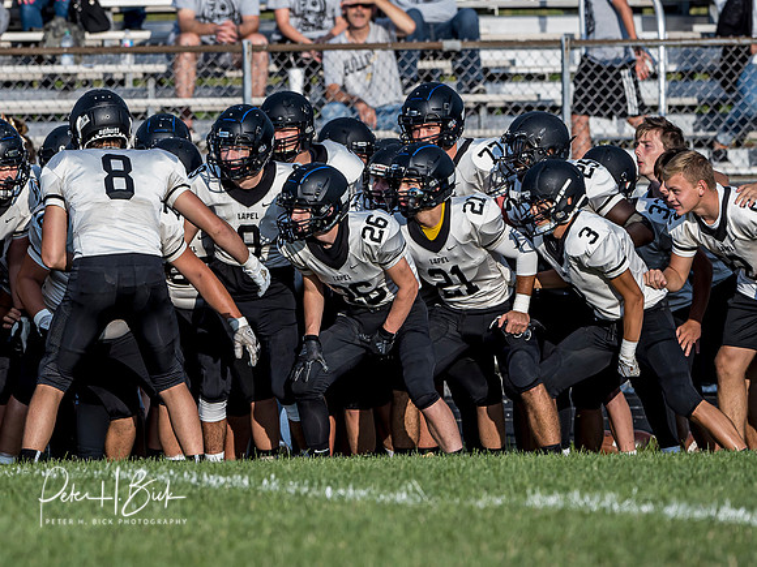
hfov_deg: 3.2
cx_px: 235
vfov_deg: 2.4
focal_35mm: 611
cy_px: 220
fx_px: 13357
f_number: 4
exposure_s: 1/1250
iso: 160
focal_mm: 200
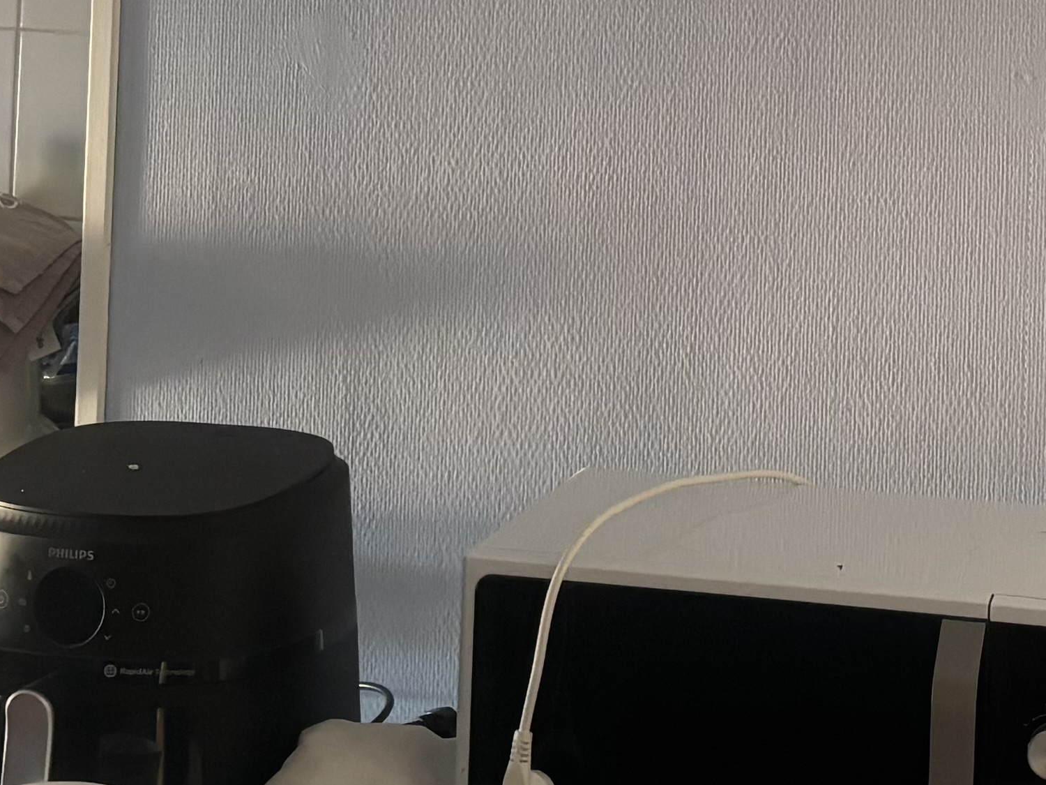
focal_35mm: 99
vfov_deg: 14.4
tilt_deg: +0.3
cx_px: 756
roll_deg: -1.8
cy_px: -183
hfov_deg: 19.7
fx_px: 2992
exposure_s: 1/50
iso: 320
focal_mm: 5.96
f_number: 1.6
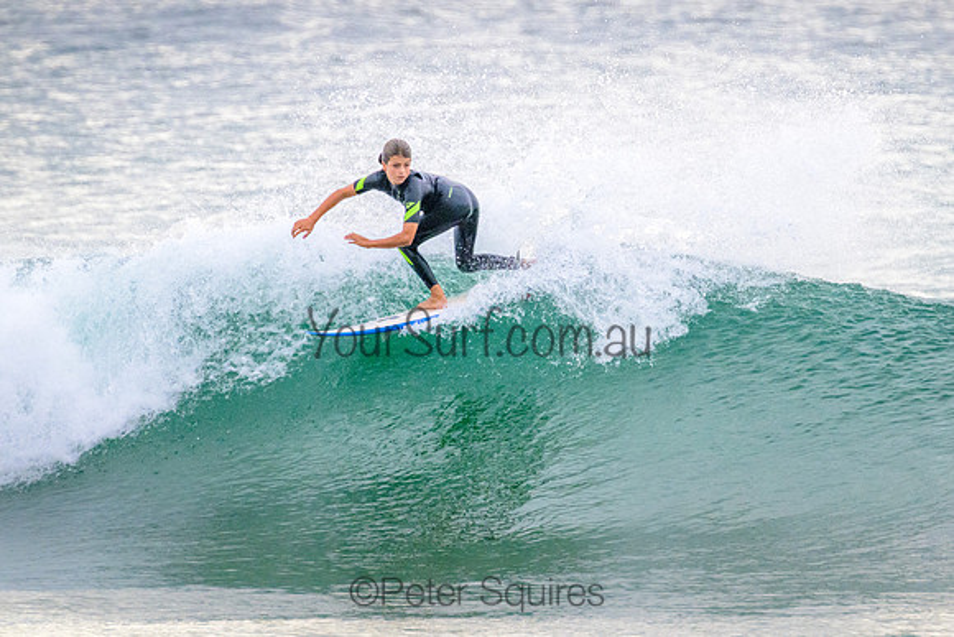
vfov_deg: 1.5
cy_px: 263
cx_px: 561
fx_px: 24930
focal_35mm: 941
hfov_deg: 2.2
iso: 3600
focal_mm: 800
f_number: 11
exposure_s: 1/2000
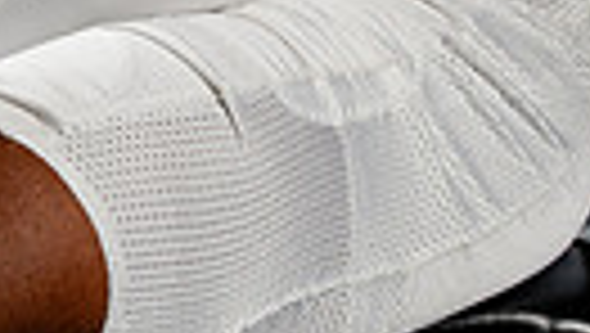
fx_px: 3445
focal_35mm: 220
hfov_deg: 9.8
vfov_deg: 5.3
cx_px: 180
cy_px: -594
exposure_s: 1/200
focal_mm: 61
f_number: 7.1
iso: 640
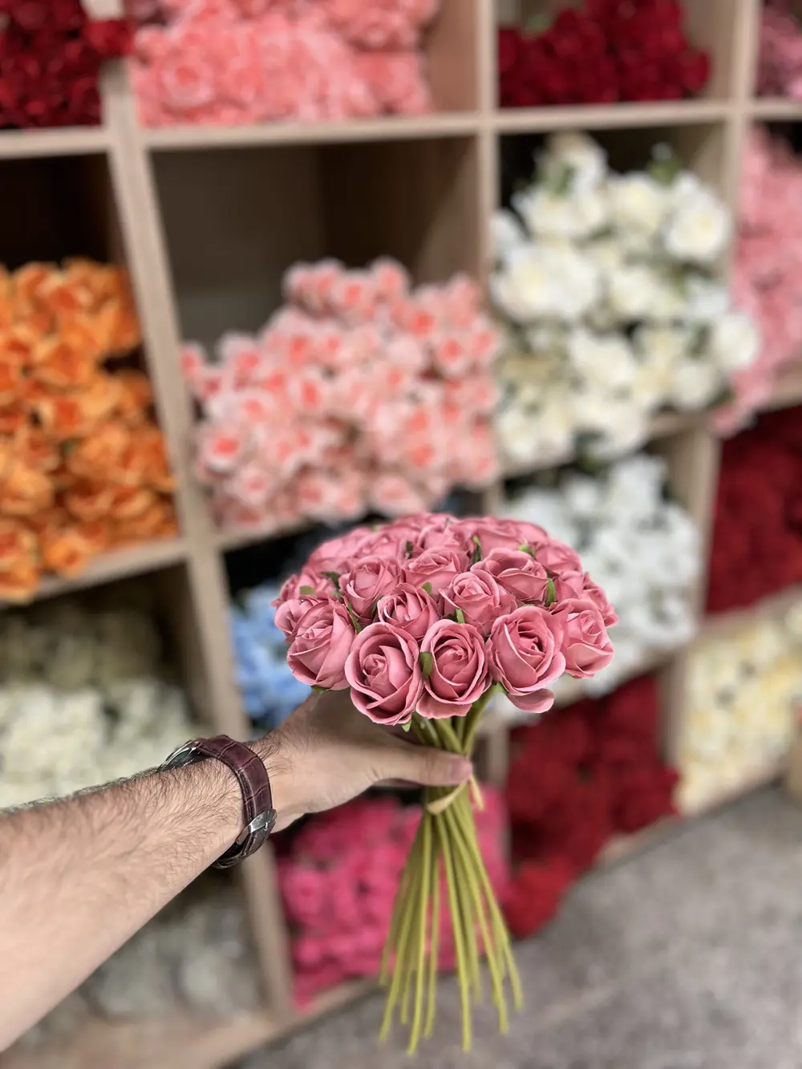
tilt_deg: -23.4
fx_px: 803
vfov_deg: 67.3
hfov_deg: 53.1
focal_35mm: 26
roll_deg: +4.3
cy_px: 534
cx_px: 401
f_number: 1.5
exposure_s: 1/100
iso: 50
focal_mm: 5.7
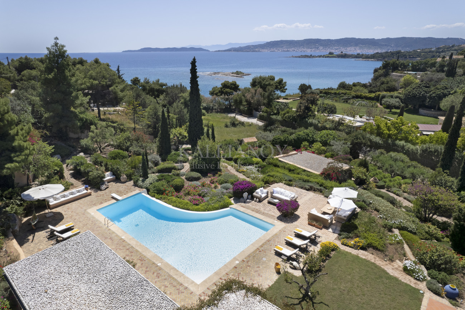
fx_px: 284
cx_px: 232
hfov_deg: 78.6
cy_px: 155
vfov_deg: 57.2
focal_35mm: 22
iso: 100
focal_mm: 8.38
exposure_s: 1/2000
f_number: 2.8
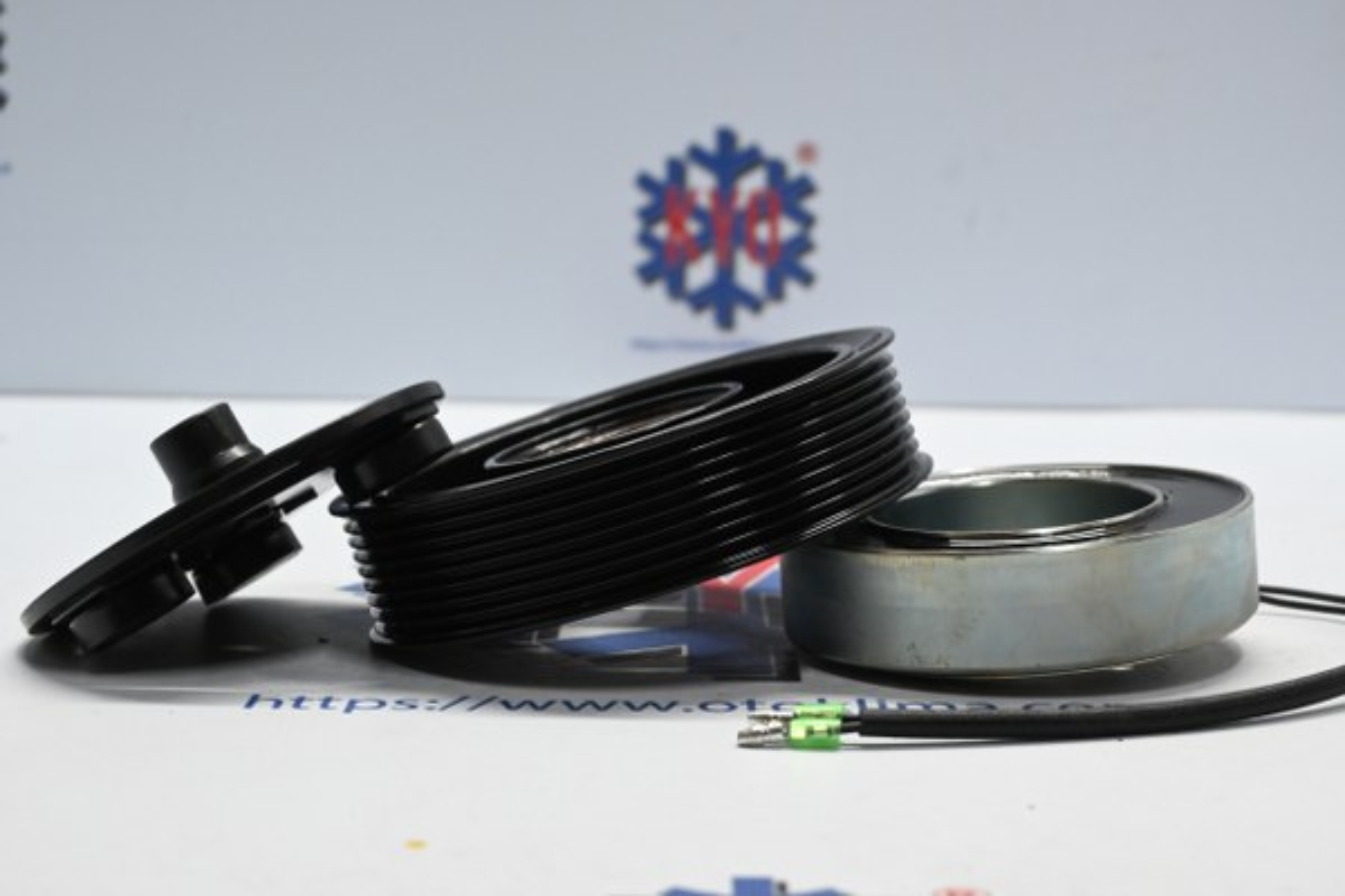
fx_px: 2522
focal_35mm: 68
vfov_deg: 20.2
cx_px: 672
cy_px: 448
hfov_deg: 29.9
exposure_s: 1/80
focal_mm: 45
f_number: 6
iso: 1600
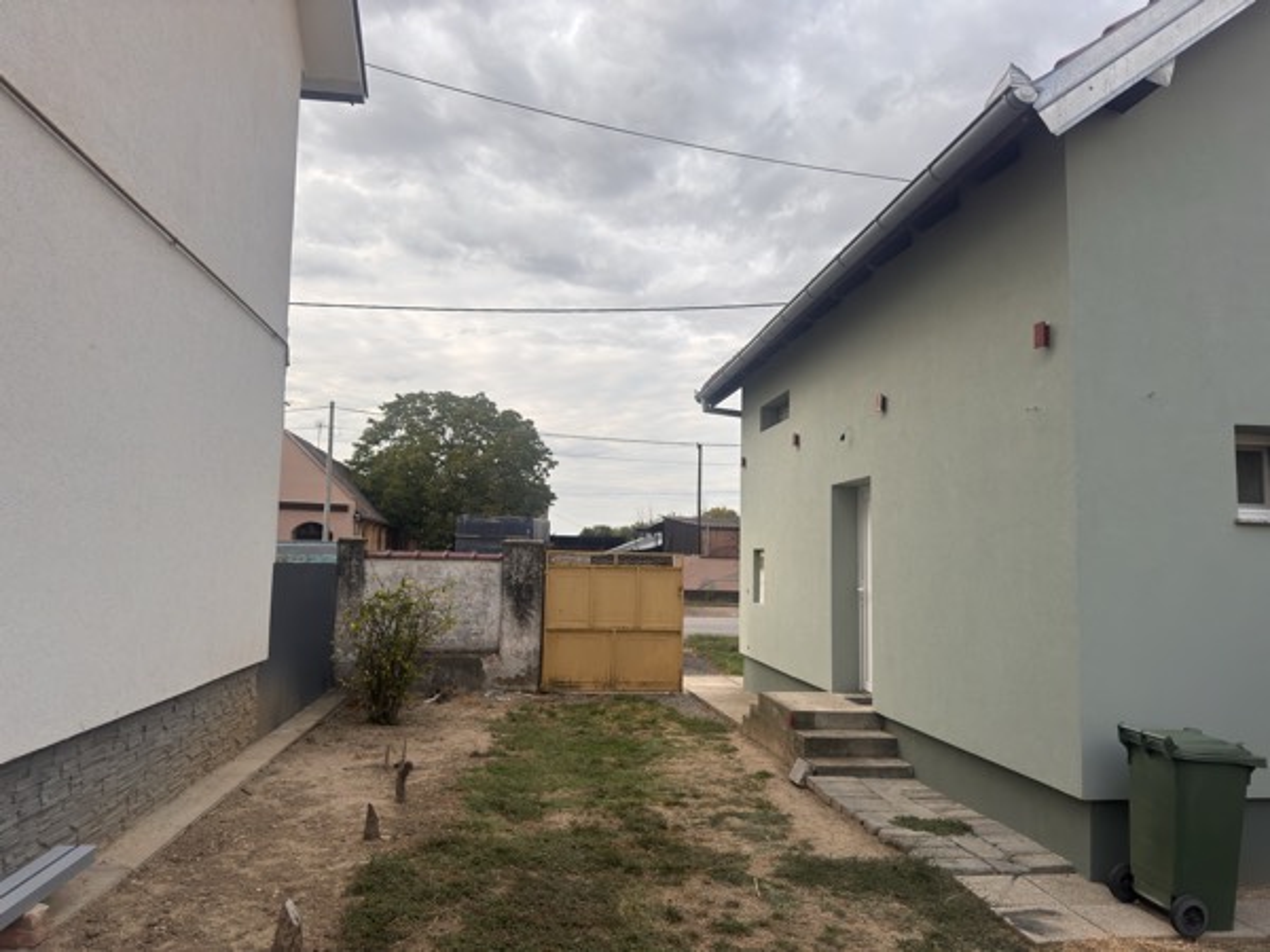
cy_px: 476
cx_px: 635
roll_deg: -1.0
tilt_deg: +6.8
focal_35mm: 24
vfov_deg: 56.8
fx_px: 881
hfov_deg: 71.6
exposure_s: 1/932
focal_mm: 6.76
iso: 100
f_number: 1.78
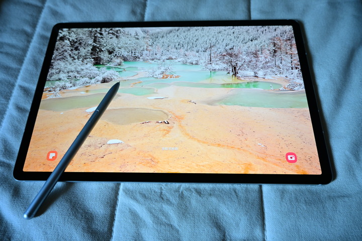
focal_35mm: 24
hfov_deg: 73.7
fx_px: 241
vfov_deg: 53.1
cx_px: 181
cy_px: 120
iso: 500
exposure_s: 1/40
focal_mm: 16
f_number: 4
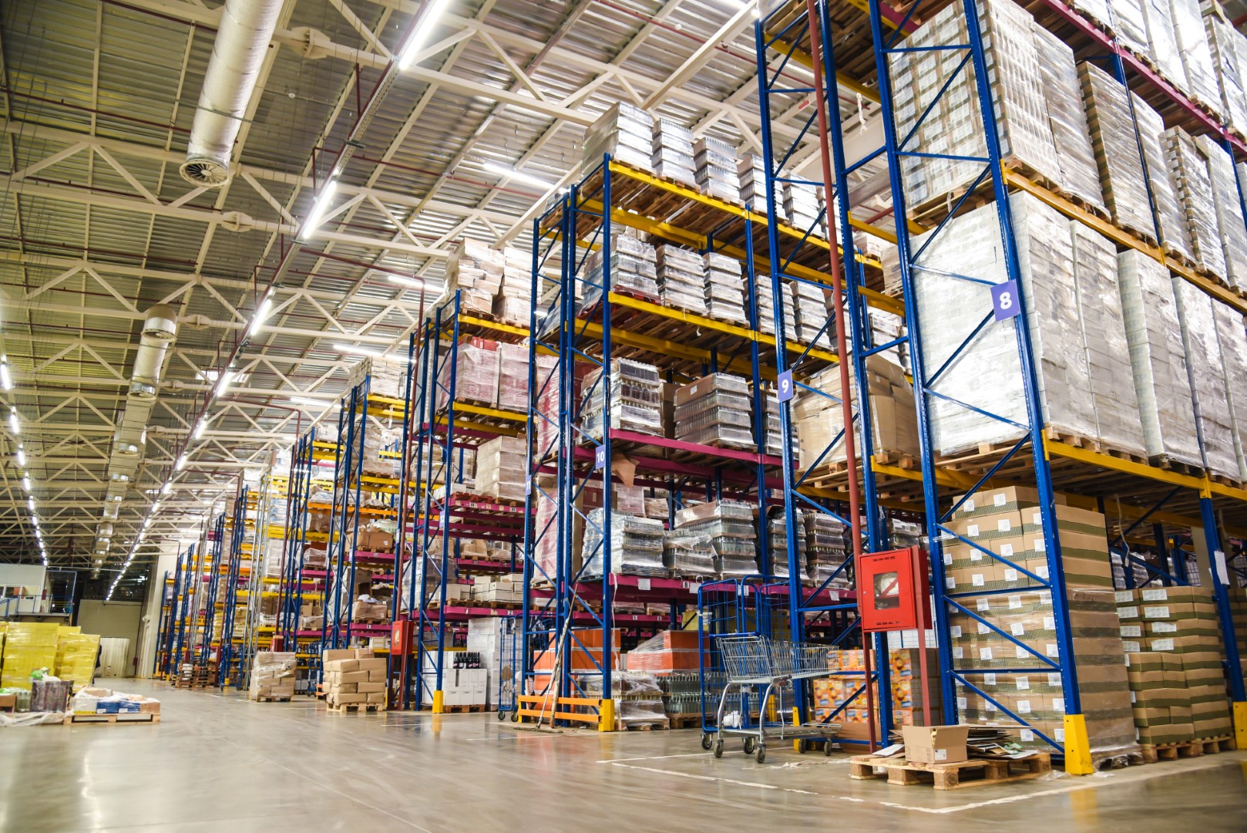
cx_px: 624
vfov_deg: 53.2
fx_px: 832
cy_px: 416
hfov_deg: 73.7
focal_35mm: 24
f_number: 4
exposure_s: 1/30
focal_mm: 24
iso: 400
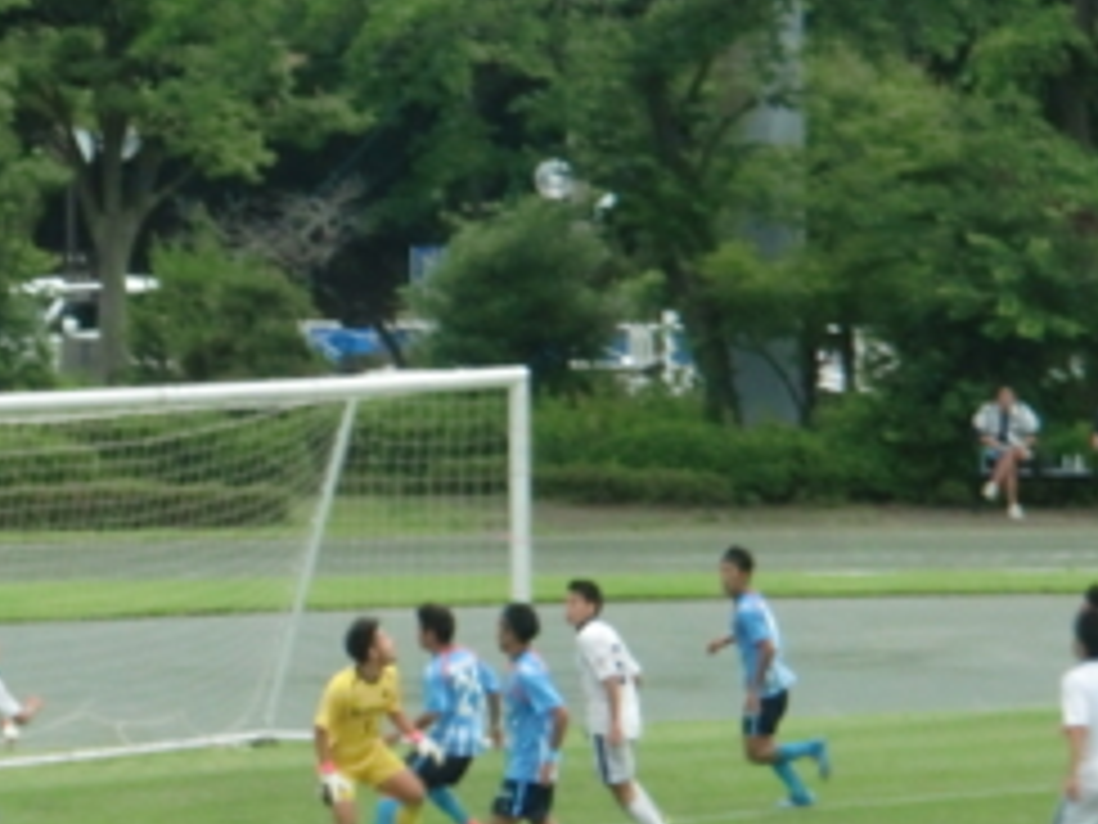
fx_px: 10911
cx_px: 243
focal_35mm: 344
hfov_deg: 5.8
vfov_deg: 4.3
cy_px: 599
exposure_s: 1/100
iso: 160
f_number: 5
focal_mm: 18.8
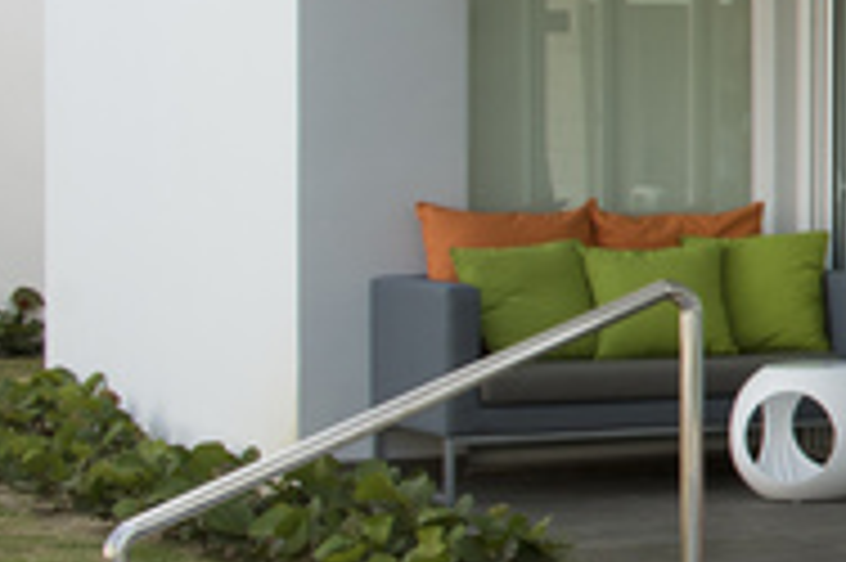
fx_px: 3710
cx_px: 2187
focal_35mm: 158
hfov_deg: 10.6
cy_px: 137
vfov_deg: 8.7
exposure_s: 1/90
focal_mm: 29
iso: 100
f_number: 9.5
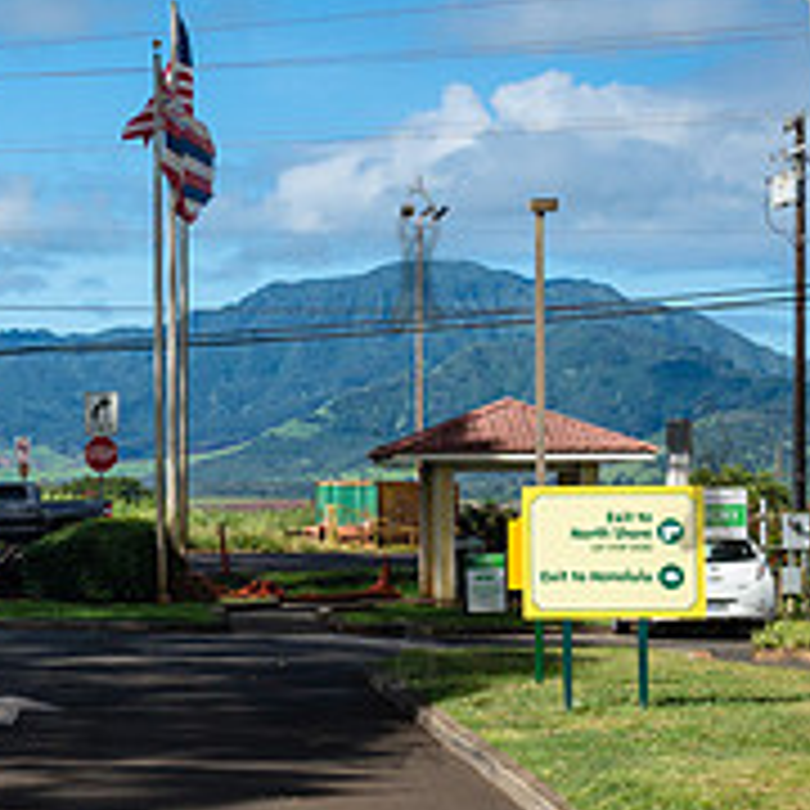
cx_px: -166
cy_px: 470
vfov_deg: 17.4
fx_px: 2647
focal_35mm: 100
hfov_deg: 16.6
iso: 640
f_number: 13
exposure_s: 1/500
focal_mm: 35
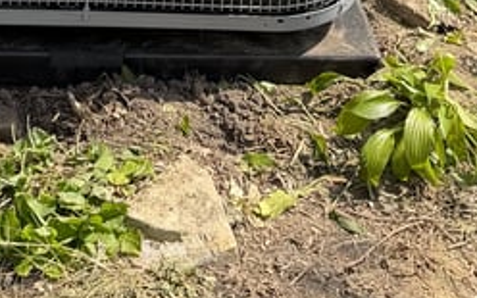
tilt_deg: -18.3
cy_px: -359
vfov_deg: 11.0
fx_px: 1365
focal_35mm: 105
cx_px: 60
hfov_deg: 19.5
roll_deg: -1.1
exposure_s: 1/2299
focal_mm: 6.76
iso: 80
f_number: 1.78
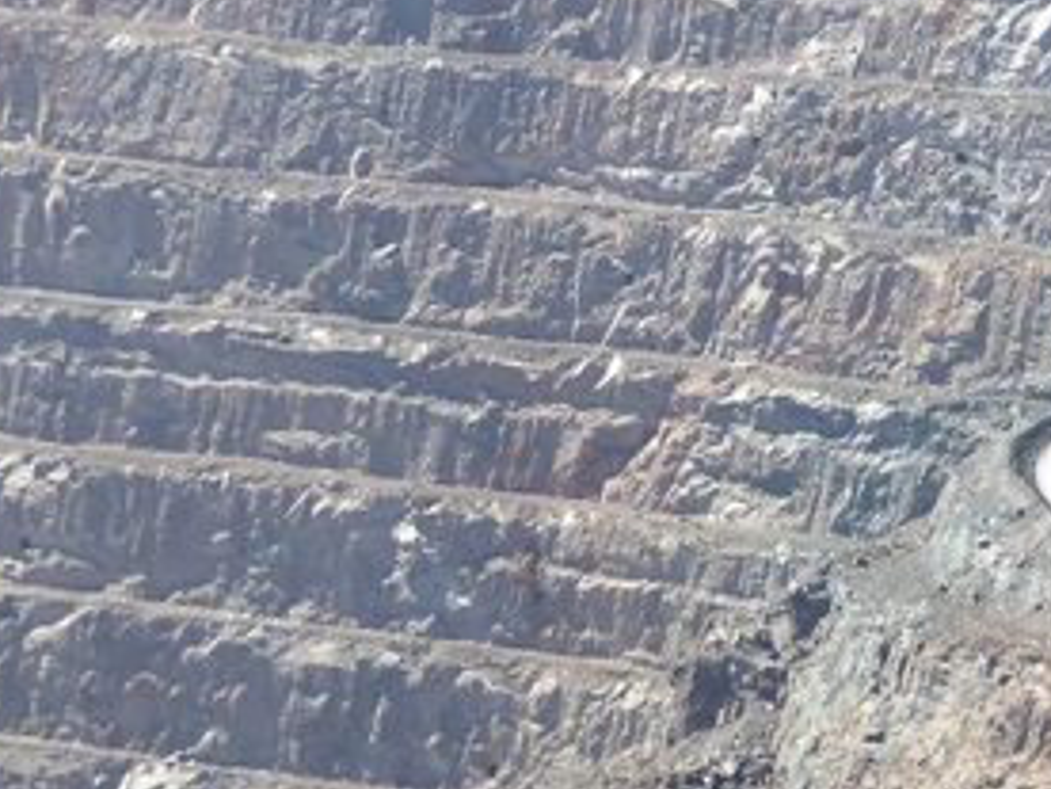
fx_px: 6588
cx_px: 796
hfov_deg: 9.1
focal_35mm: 217
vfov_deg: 6.8
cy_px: 259
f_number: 4.5
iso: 80
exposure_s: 1/200
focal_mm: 12.5
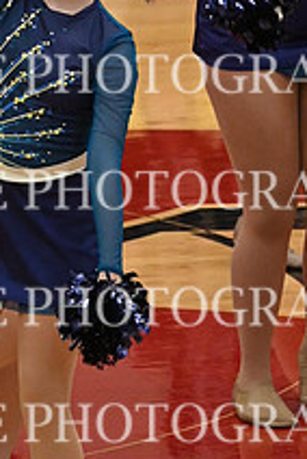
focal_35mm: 574
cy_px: 132
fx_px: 7318
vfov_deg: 3.6
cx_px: 10
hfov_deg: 2.4
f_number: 4
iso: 6400
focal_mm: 140
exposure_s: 1/400
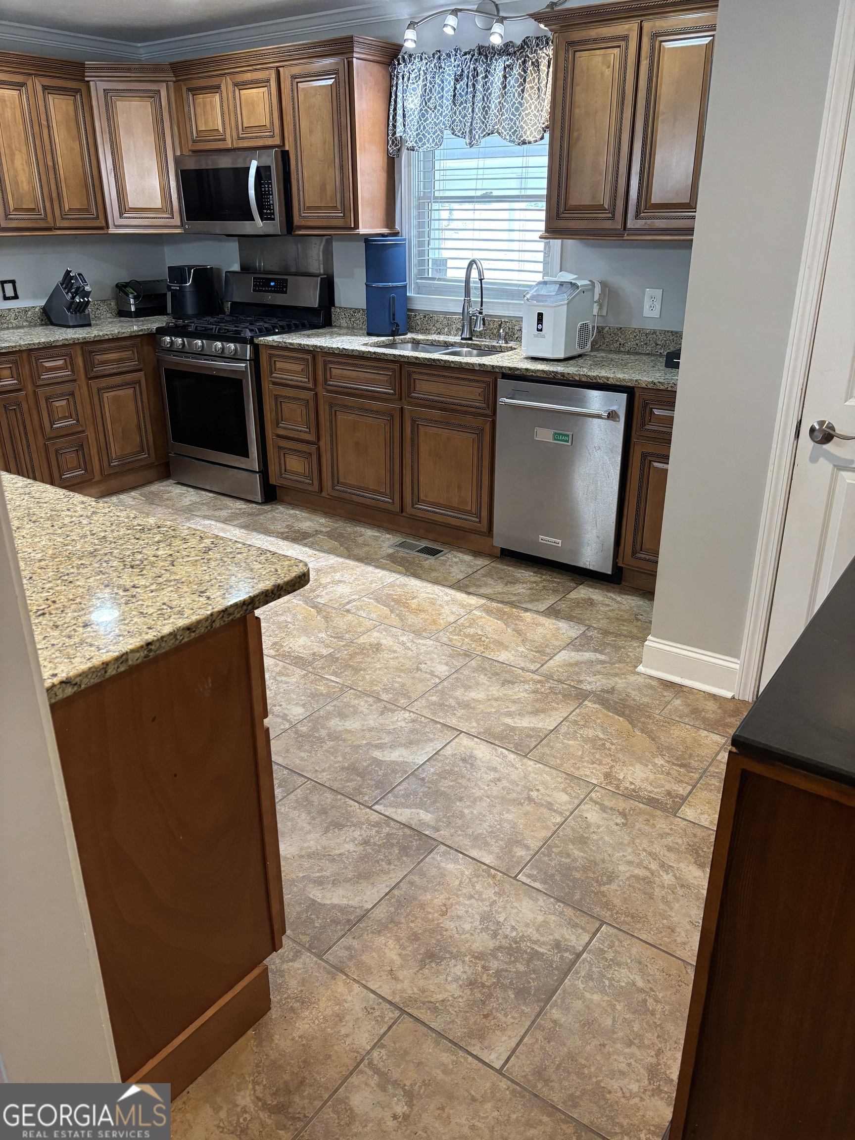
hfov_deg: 53.1
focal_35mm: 26
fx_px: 856
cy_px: 570
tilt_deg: -21.9
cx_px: 428
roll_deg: -1.2
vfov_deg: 67.3
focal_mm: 5.96
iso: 250
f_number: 1.6
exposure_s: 1/60
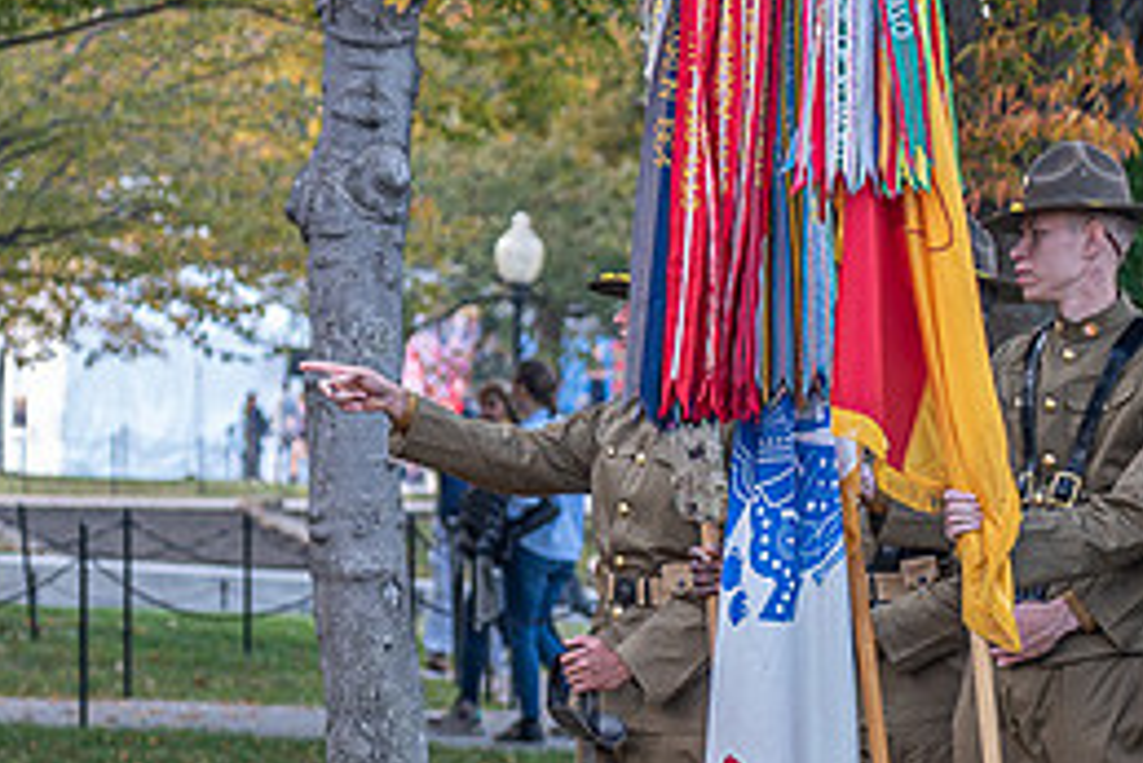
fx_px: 8259
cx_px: 1072
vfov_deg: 5.3
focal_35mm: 260
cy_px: 616
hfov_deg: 7.9
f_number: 4
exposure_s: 1/250
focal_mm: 92
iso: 500
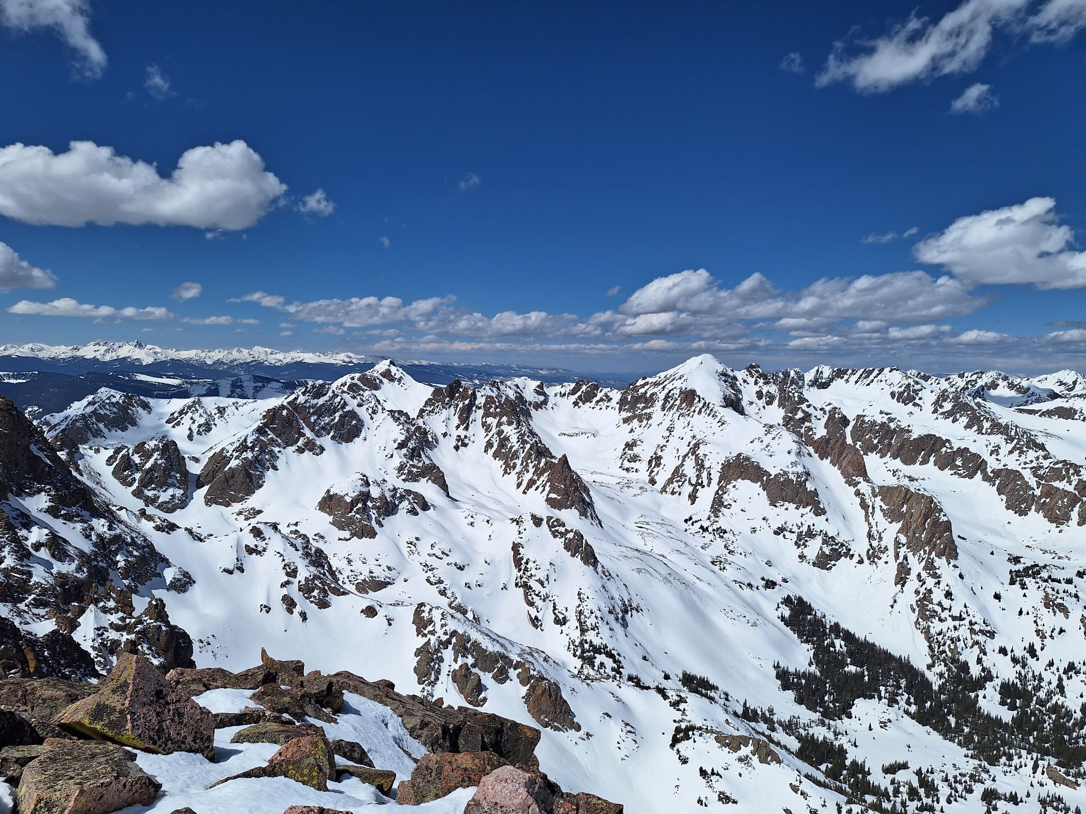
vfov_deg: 58.9
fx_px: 722
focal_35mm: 23
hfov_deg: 73.9
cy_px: 407
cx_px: 543
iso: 40
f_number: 1.8
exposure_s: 1/10309
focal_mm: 5.54
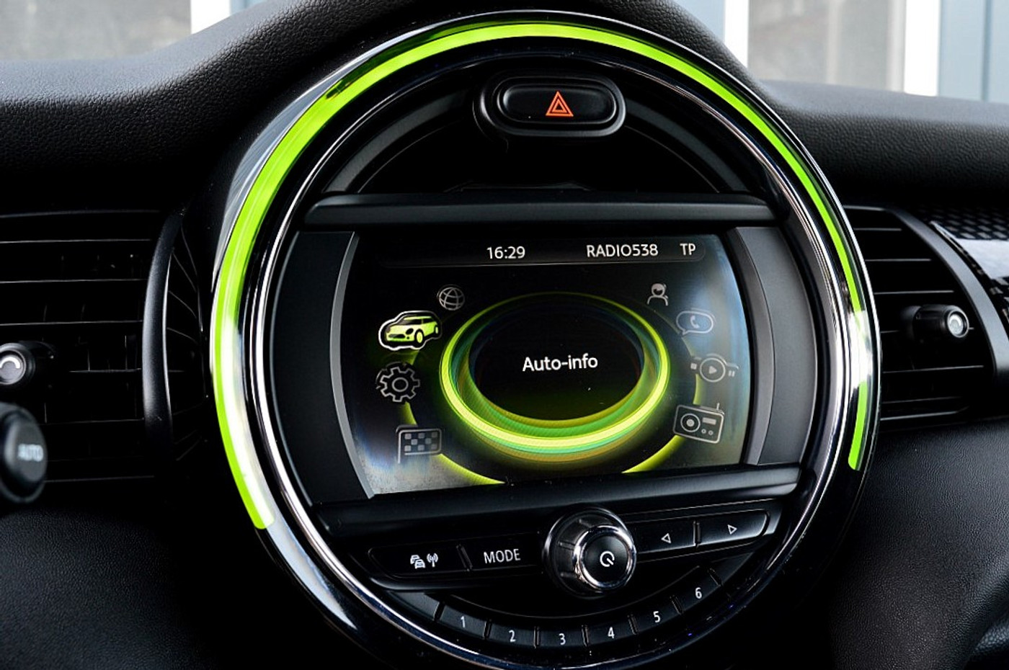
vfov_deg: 36.8
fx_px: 1008
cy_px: 335
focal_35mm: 36
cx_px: 504
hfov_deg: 53.2
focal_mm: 24
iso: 800
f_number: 8
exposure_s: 1/60
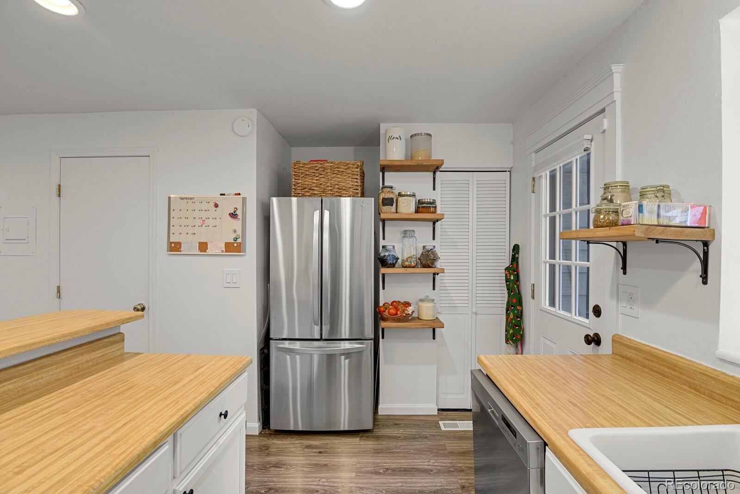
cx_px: 370
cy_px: 247
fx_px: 349
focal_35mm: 17
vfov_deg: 70.4
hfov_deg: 93.3
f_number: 8
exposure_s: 4
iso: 250
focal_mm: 17
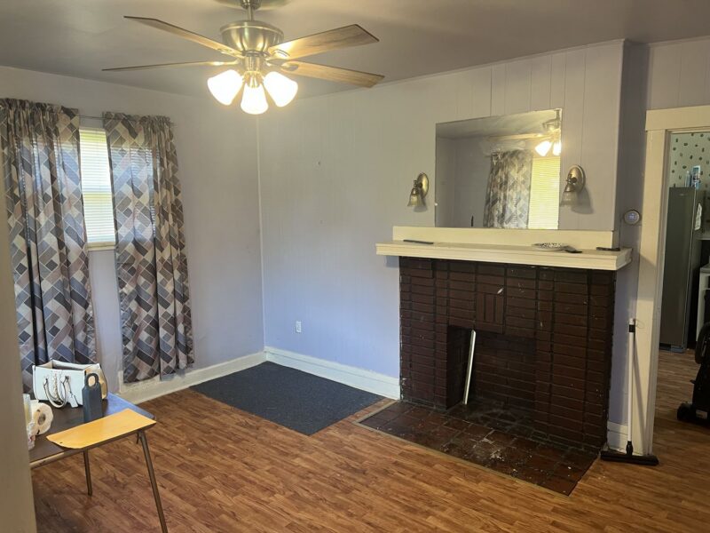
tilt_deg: -7.2
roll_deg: +0.3
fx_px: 533
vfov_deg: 53.1
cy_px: 266
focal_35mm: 26
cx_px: 355
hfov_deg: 67.3
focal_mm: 5.7
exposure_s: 1/60
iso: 160
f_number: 1.5
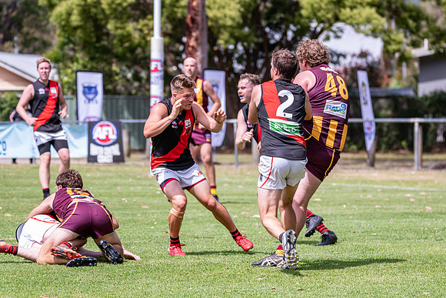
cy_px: 128
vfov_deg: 5.4
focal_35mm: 254
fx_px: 3149
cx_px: 261
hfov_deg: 8.1
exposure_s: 1/2500
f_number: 6.3
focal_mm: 210
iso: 800
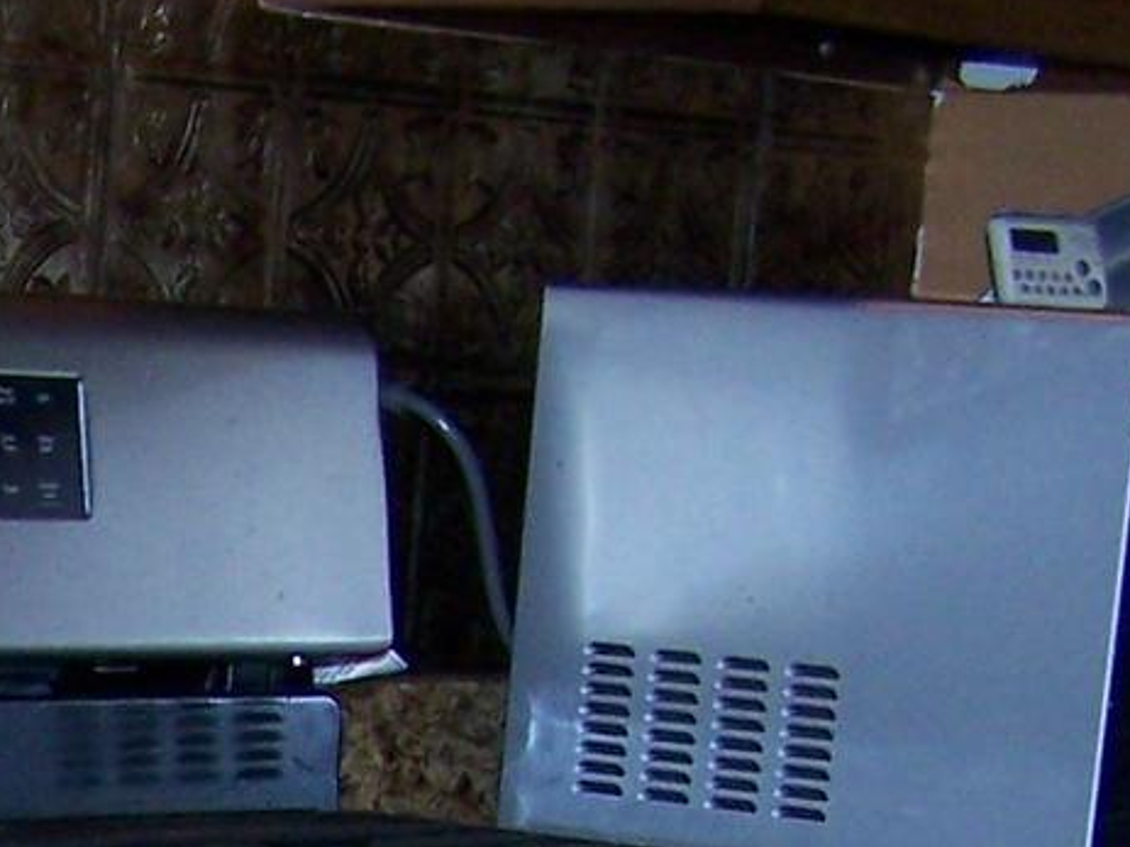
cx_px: -597
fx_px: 5483
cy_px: 1787
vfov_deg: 8.3
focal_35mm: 168
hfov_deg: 11.3
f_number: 2.8
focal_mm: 6.3
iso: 140
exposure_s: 1/60
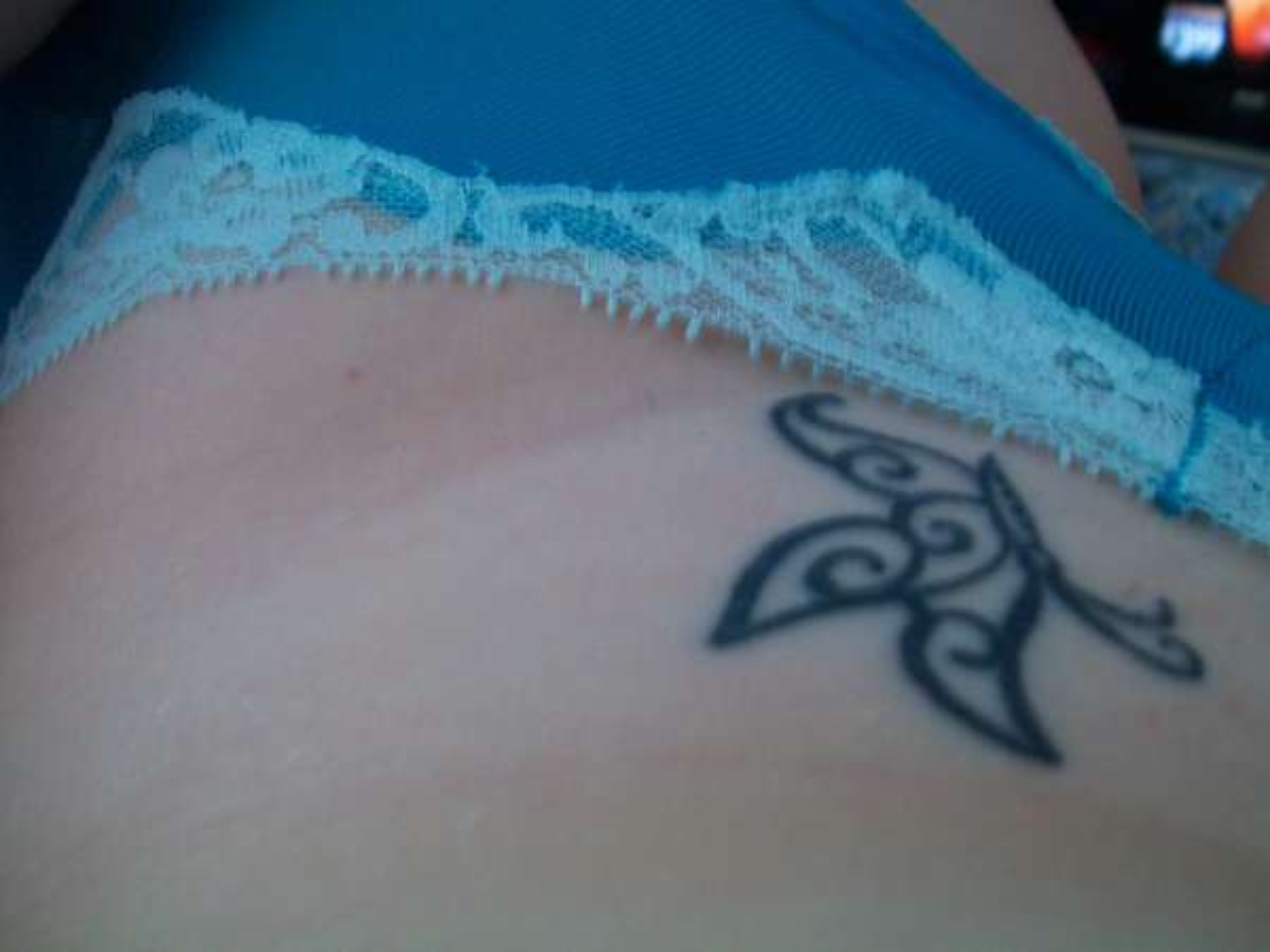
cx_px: 635
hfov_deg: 54.0
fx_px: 1247
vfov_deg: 41.8
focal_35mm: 34
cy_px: 476
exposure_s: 1/8
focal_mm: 5.7
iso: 160
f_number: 2.8
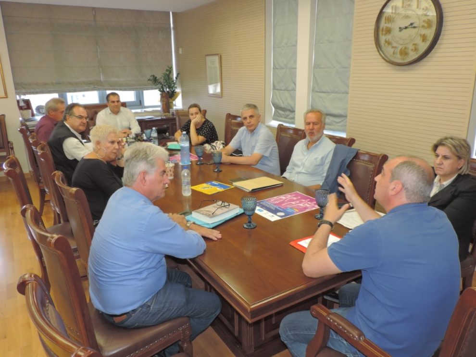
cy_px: 178
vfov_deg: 49.8
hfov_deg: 63.4
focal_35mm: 28
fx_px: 385
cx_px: 238
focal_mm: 4.9
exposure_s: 1/40
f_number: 3.1
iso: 180
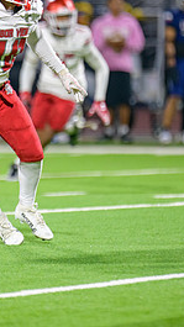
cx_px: 43
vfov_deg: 3.1
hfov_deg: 1.8
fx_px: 5969
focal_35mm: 688
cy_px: 102
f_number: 2.8
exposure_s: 1/250
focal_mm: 300
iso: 2000
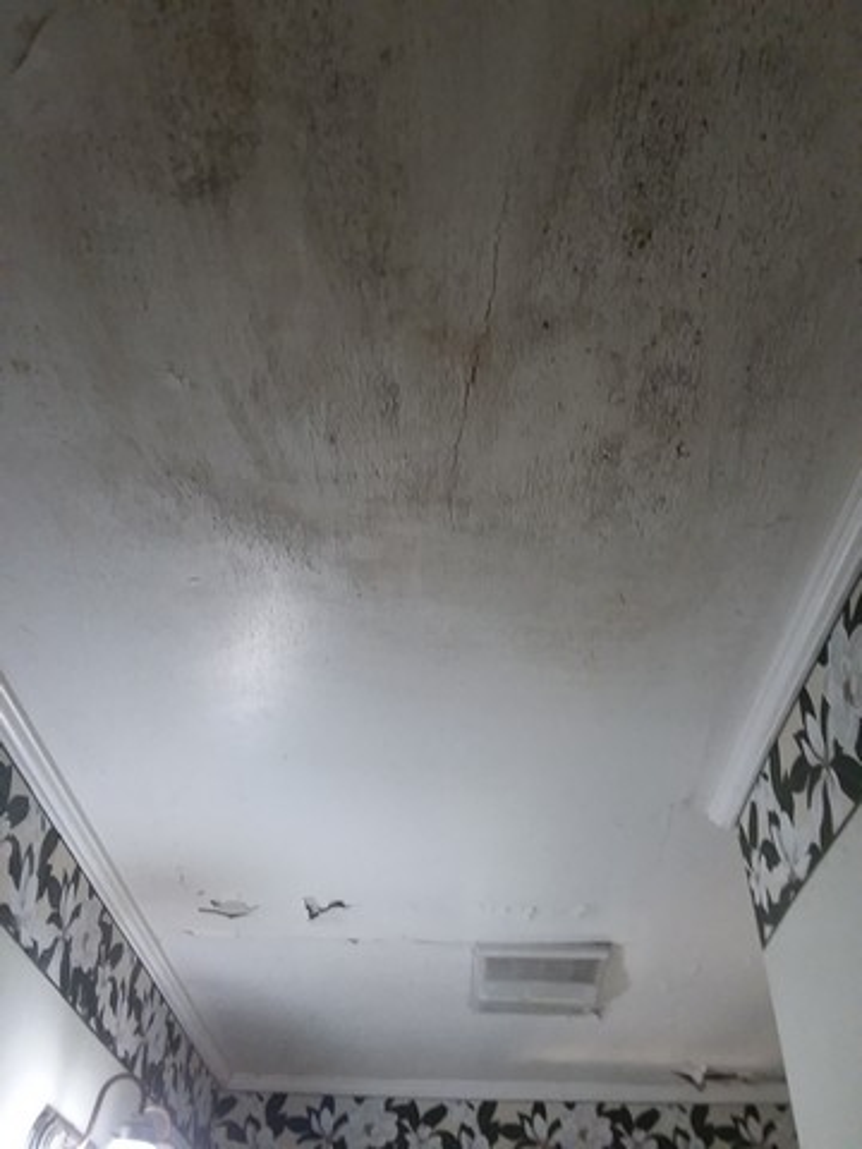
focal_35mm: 29
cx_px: 431
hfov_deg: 48.2
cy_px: 574
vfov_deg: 61.7
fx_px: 963
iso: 160
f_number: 1.9
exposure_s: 1/20
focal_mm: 2.47
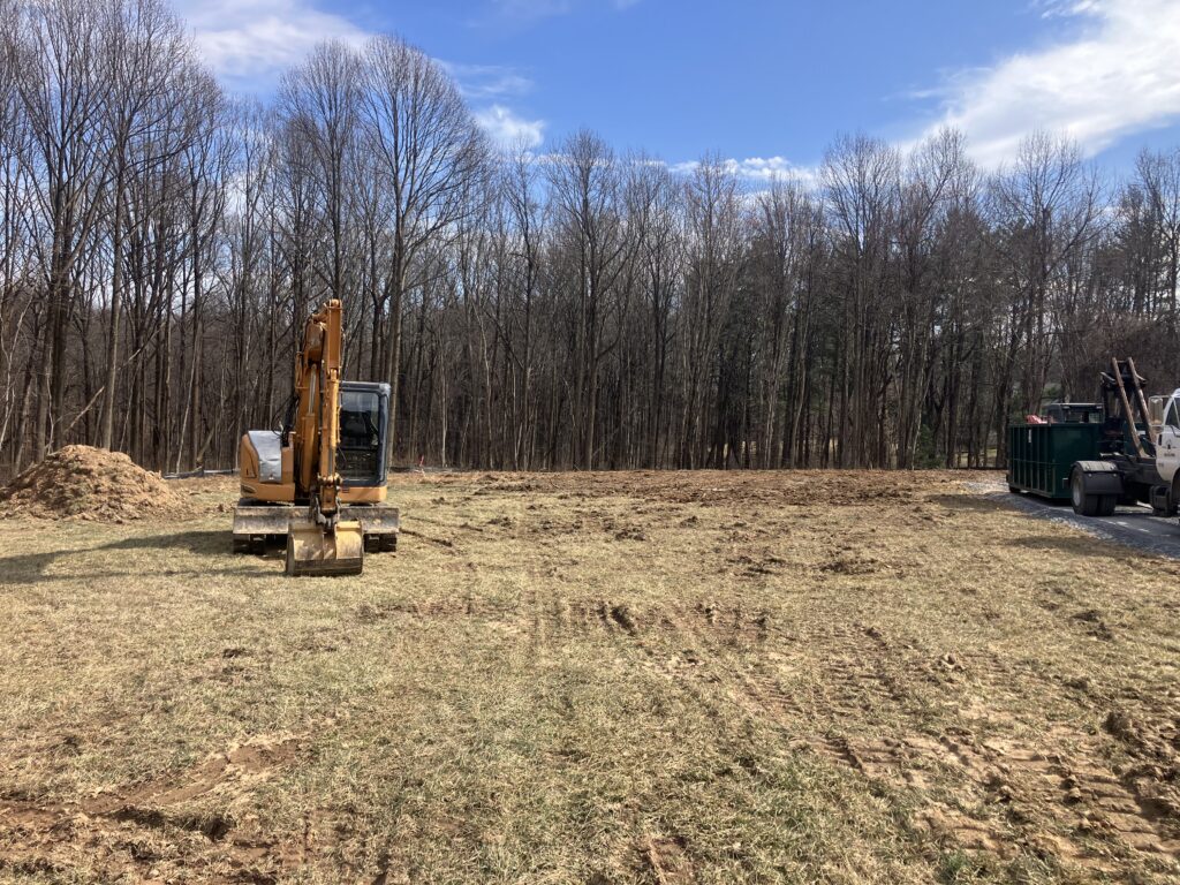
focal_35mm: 28
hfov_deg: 63.4
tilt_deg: -3.4
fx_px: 954
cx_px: 590
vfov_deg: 49.7
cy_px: 442
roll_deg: -2.4
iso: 32
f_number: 1.8
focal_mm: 3.99
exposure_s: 1/1215
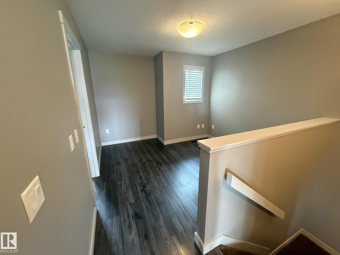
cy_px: 128
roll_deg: -0.4
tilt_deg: -13.7
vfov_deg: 85.7
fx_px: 138
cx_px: 170
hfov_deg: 102.1
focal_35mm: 14
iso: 640
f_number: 2.2
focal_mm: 2.22
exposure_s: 1/60
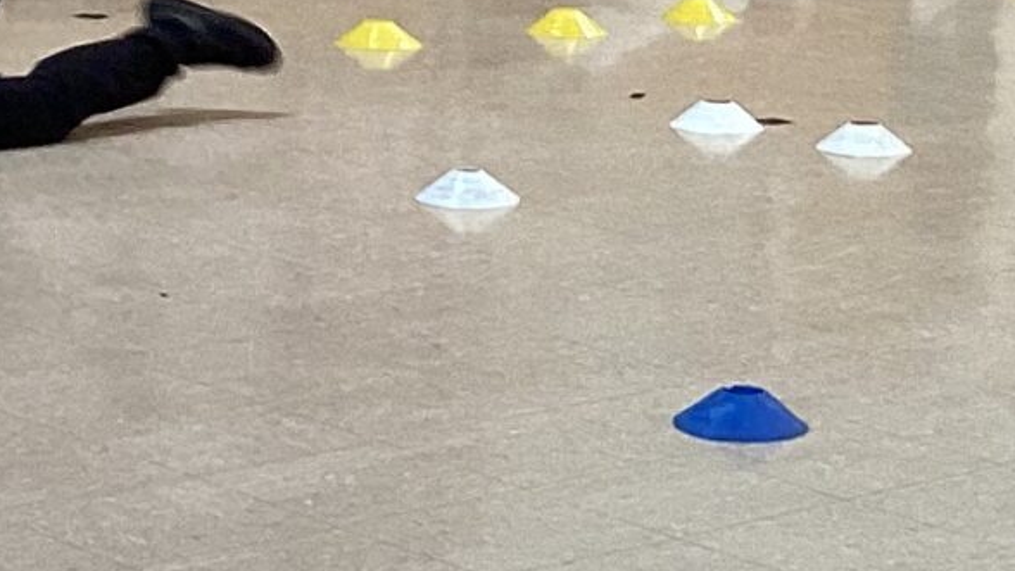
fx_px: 3957
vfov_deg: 8.2
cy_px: 516
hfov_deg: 13.9
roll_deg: -2.3
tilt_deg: -15.3
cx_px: 1429
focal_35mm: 147
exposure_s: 1/50
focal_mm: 3.3
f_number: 2.4
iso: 50
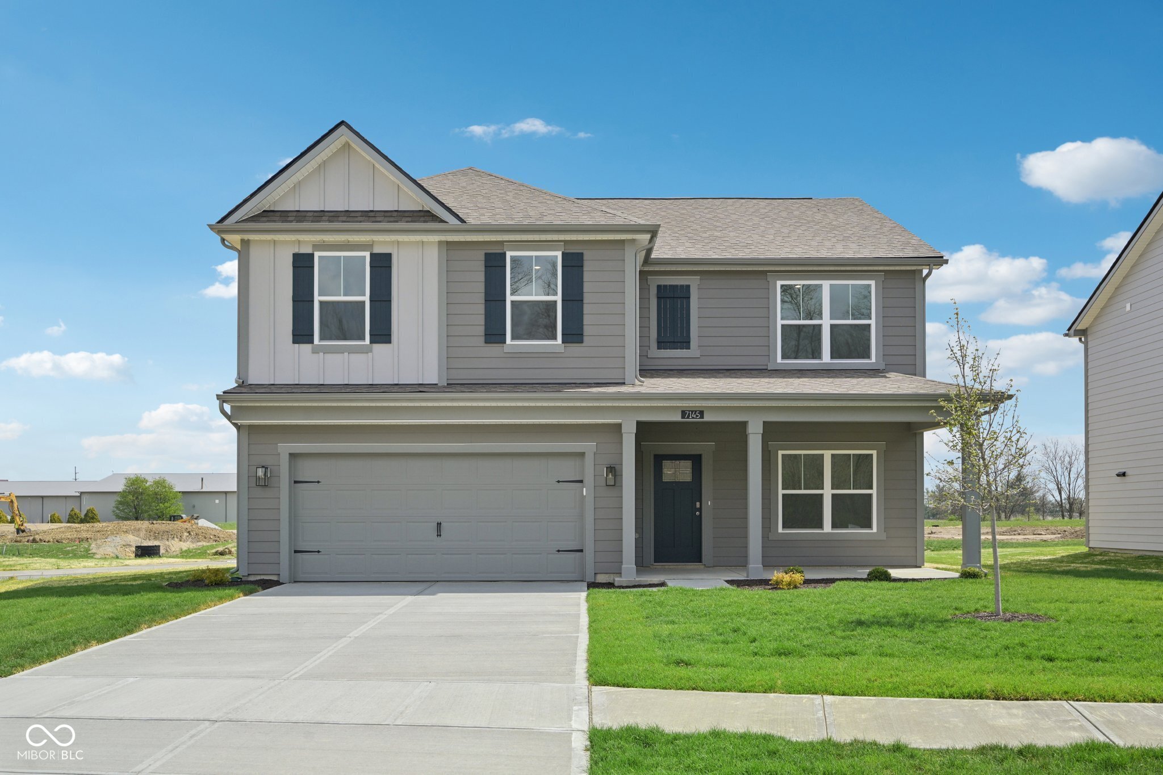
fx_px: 969
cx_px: 582
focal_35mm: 30
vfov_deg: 43.6
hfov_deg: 61.9
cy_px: 388
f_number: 8
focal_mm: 30
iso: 100
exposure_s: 1/320
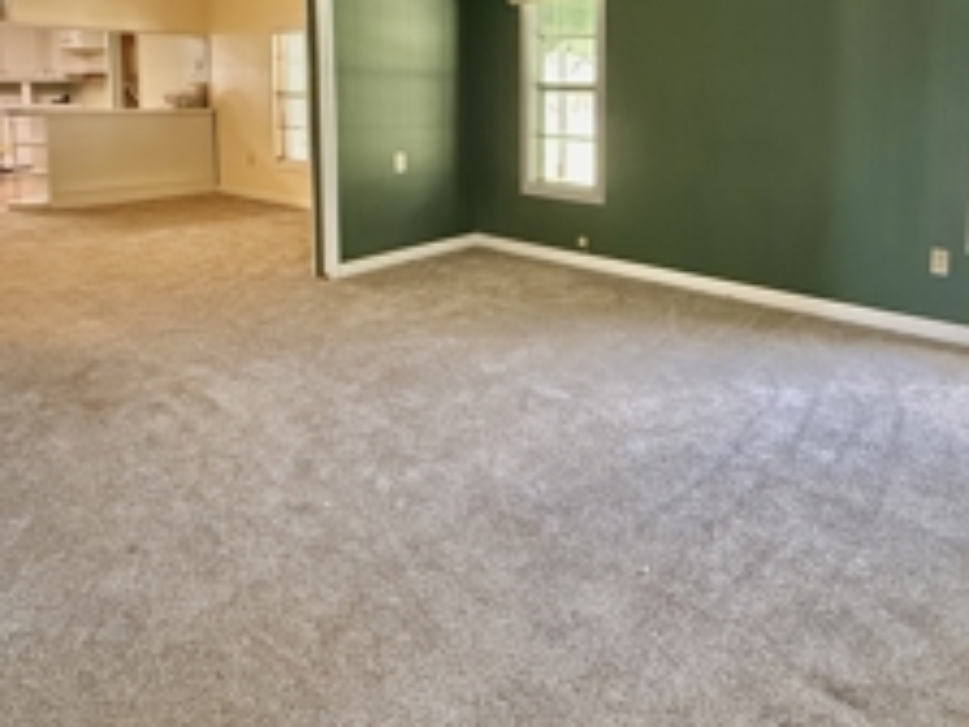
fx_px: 700
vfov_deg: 51.6
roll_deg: -0.9
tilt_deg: -4.9
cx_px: 597
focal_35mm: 25
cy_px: 151
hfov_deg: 68.5
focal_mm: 2.22
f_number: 2.2
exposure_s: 1/60
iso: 800
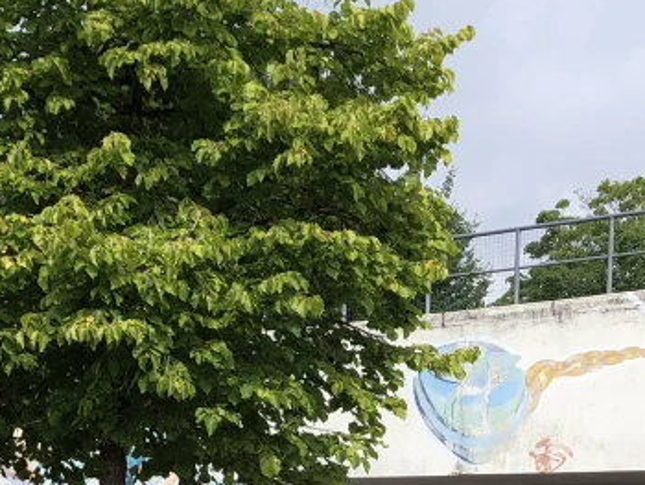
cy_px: 644
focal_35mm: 96
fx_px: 1790
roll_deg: +0.0
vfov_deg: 14.7
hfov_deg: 20.4
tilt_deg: -0.6
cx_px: 374
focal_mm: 4
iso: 20
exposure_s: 1/1171
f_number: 1.8
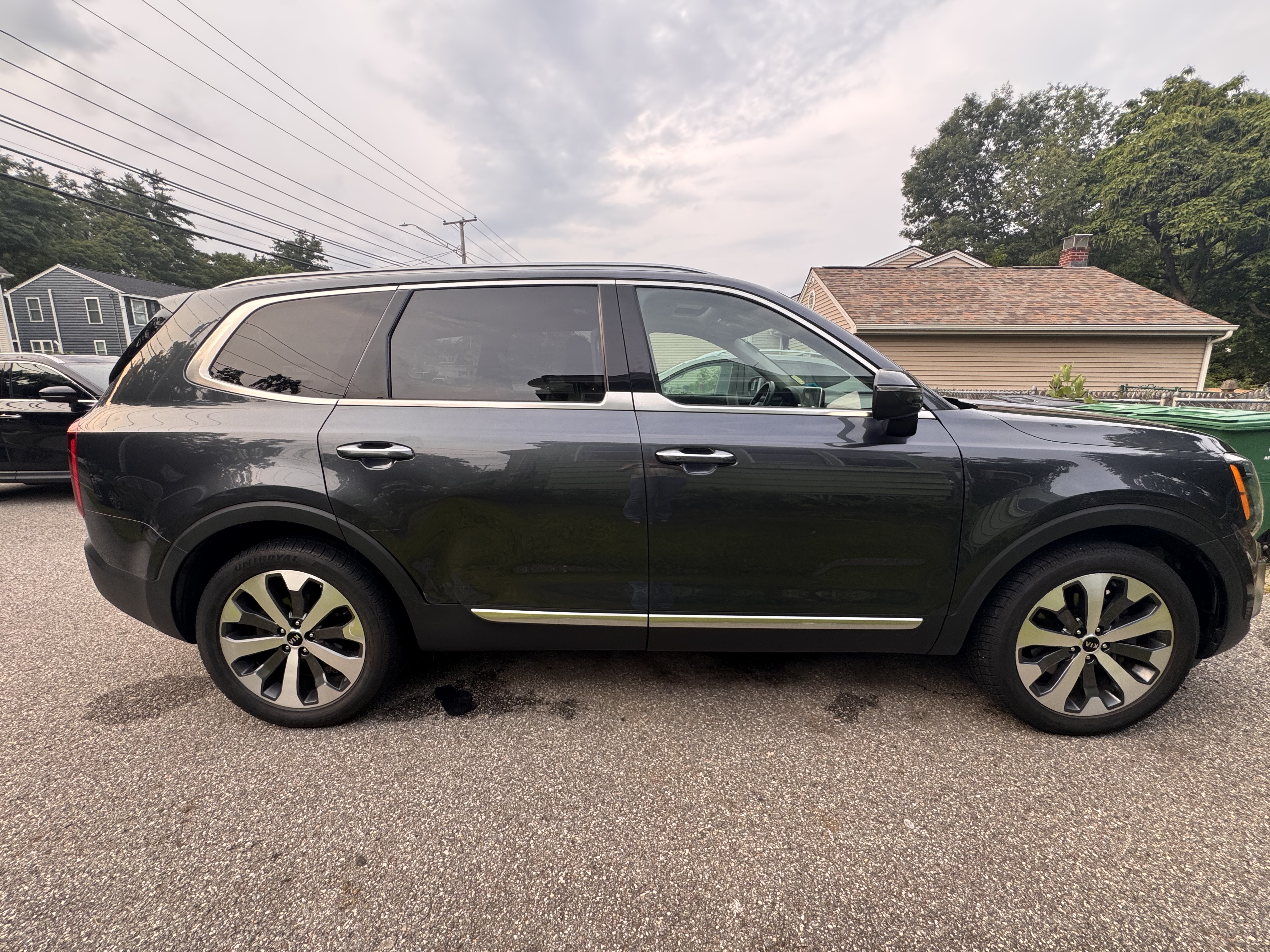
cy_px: 476
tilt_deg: -11.4
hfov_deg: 102.1
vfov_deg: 85.7
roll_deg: -0.5
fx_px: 514
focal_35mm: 14
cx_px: 635
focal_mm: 2.22
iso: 64
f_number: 2.2
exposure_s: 1/99
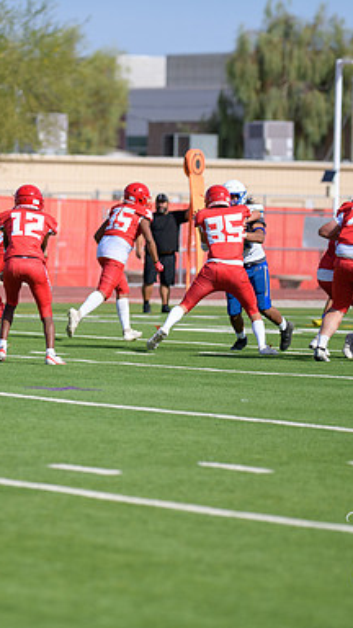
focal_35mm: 285
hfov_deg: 4.3
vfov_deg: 7.6
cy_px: 315
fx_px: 4742
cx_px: 47
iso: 200
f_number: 2.8
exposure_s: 1/3200
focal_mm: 180
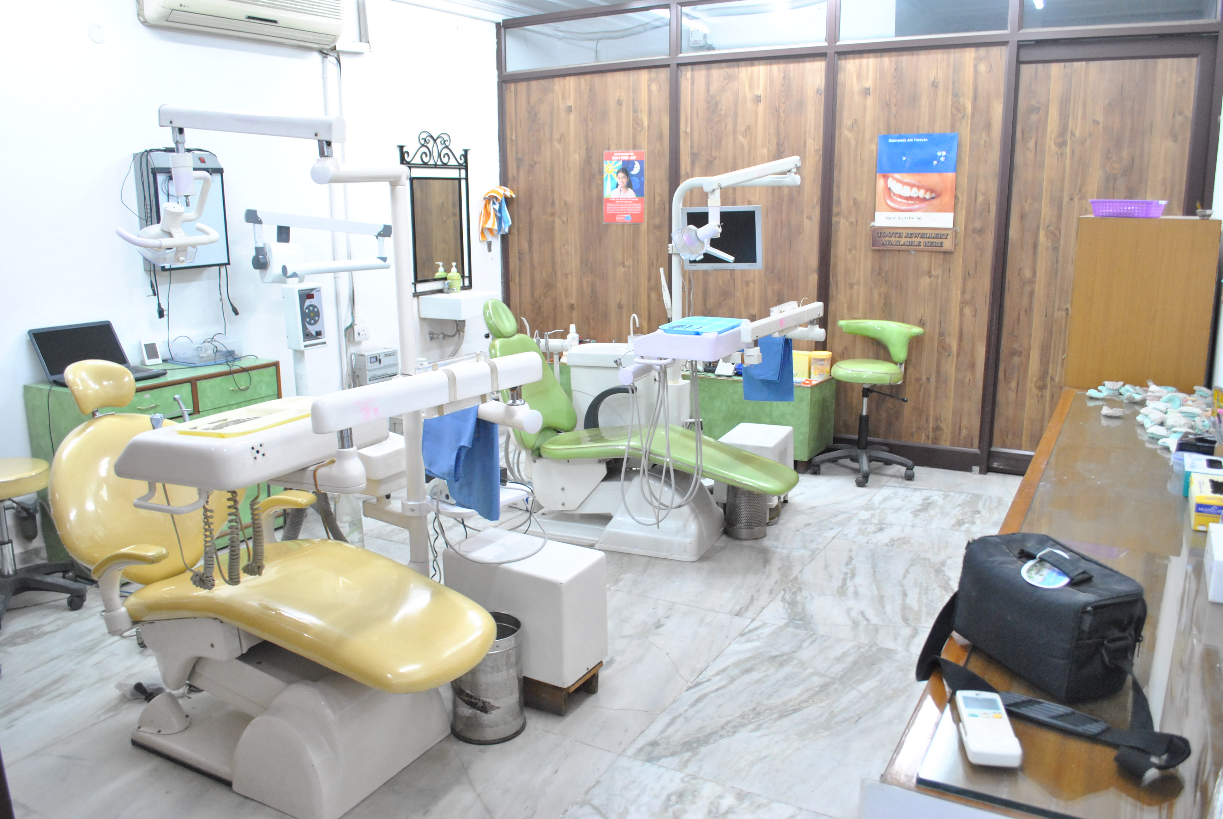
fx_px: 918
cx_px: 612
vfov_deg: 48.0
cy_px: 410
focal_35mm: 27
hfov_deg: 67.3
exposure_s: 1/20
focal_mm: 18
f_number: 5.6
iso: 800
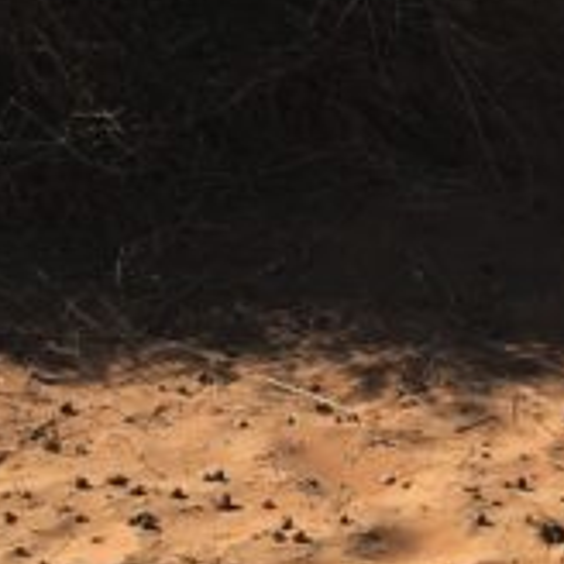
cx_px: 340
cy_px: -55
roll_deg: -2.4
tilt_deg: -8.6
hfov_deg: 10.9
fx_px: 2949
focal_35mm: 160
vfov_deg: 10.8
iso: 25
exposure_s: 1/2262
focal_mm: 4.15
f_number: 2.2
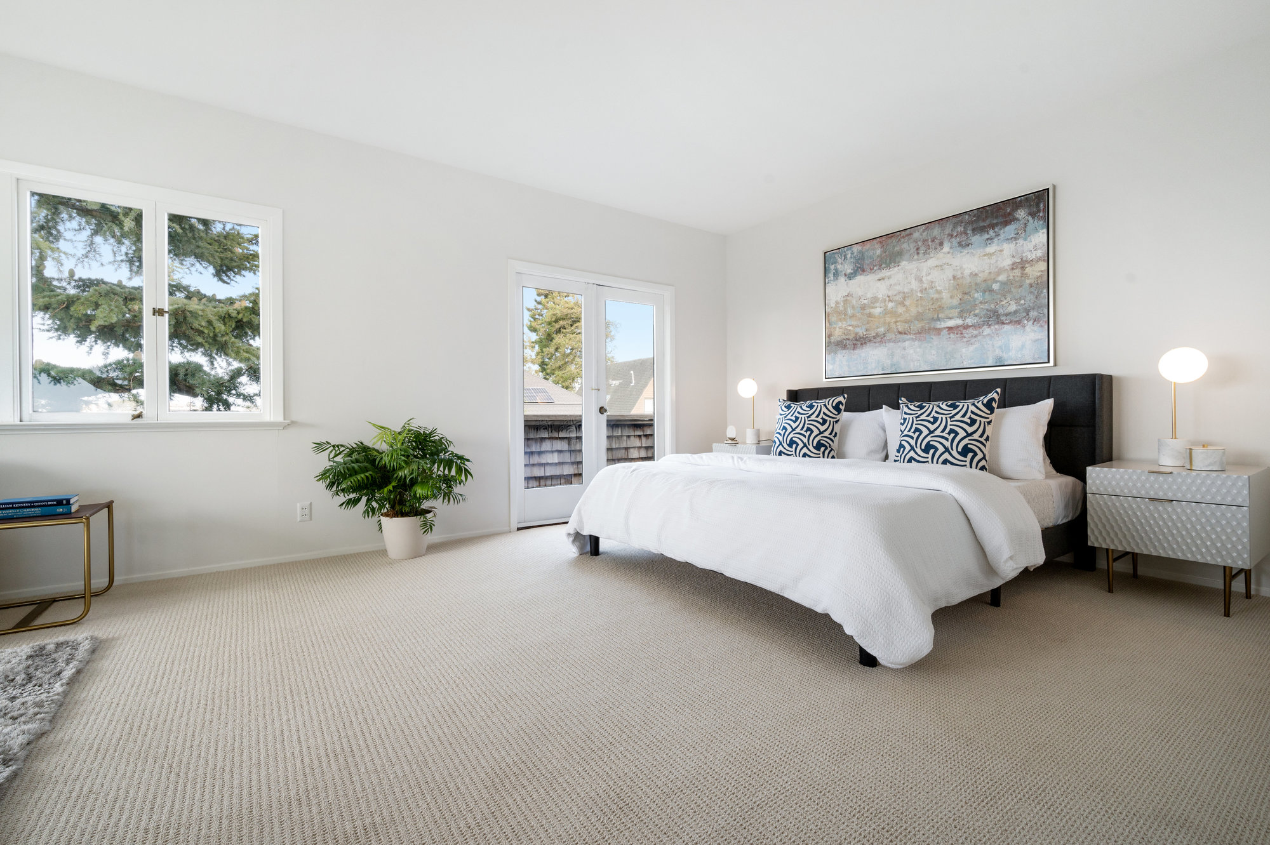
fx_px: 546
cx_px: 635
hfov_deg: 98.6
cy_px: 422
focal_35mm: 16
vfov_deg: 75.4
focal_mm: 15.5
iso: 400
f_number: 9
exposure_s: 1/40
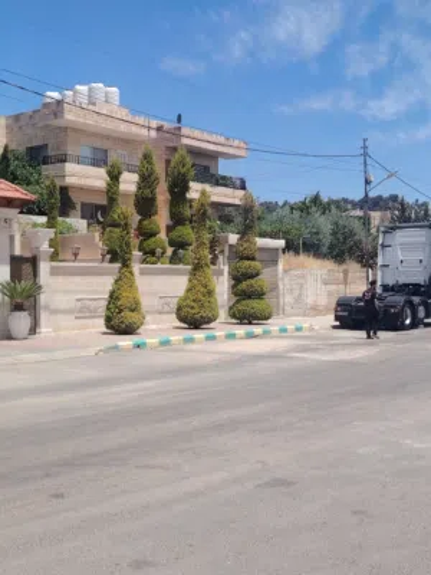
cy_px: 288
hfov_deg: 31.5
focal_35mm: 46
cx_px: 216
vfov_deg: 41.2
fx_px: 764
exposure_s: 1/1139
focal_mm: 5.25
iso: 100
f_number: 1.75
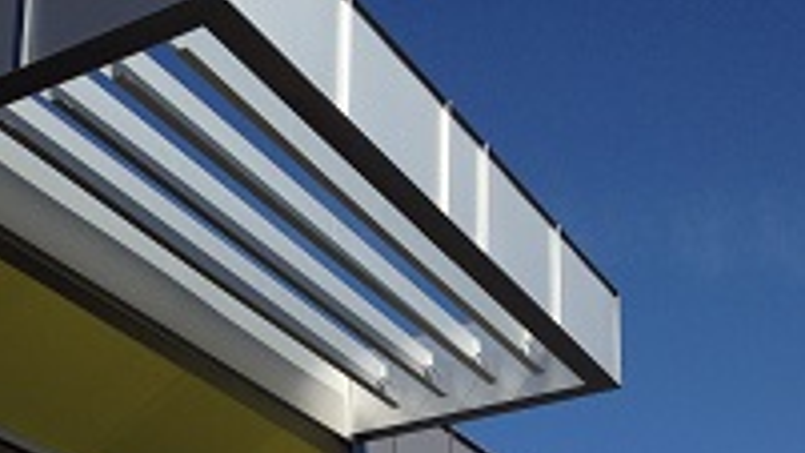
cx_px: 284
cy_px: 597
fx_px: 1622
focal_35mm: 76
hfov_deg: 27.7
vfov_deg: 15.1
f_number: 2.4
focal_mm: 4.28
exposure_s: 1/2404
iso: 50
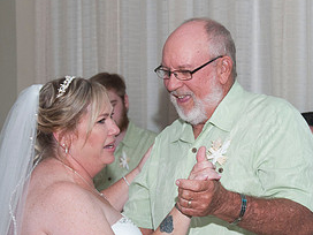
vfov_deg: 11.5
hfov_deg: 15.3
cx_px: 186
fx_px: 1166
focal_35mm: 129
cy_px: 168
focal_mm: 42
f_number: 5.6
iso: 400
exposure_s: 1/250
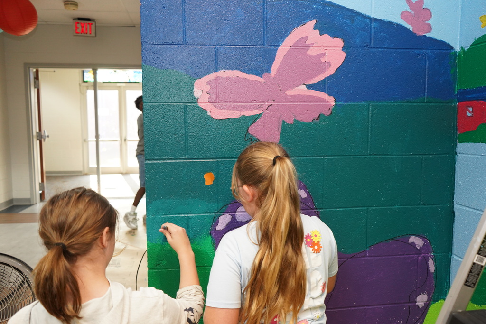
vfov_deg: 46.4
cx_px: 243
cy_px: 162
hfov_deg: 65.5
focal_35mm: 28
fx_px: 378
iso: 2500
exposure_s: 1/160
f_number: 3.5
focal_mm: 28
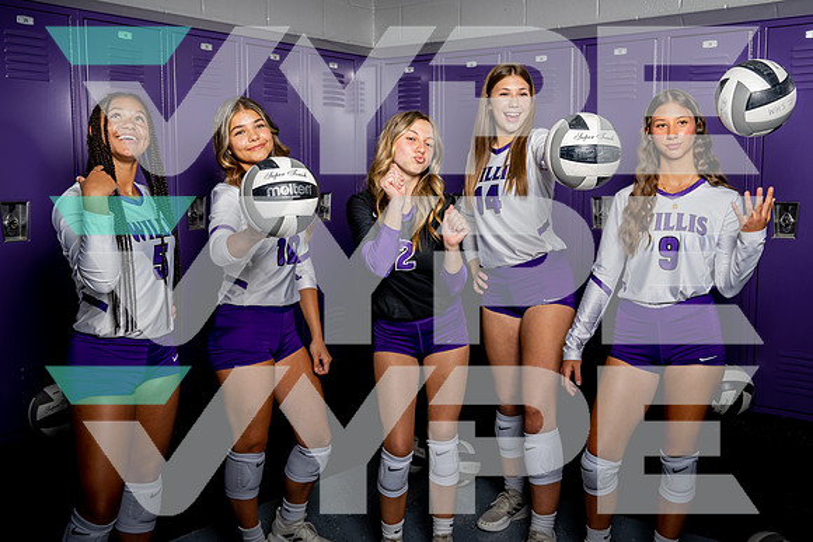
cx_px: 423
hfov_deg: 52.2
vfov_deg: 36.2
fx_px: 829
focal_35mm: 37
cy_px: 257
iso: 200
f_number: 7.1
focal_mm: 32
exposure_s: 1/250
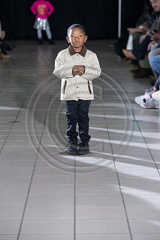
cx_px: 80
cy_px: 120
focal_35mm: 135
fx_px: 900
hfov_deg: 10.2
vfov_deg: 15.2
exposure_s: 1/160
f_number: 5
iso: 1250
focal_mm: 135
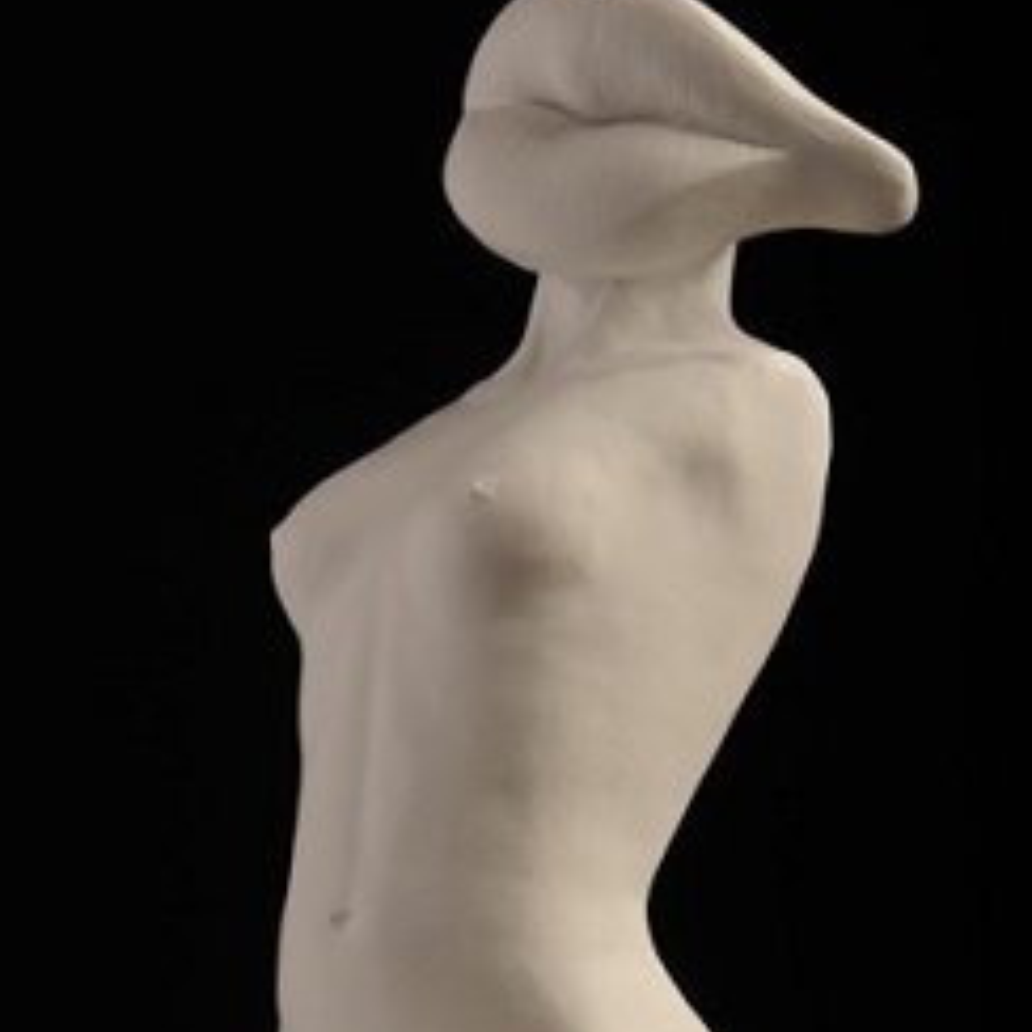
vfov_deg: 12.0
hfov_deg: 12.0
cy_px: 584
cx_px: 518
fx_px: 4924
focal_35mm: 146
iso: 200
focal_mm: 105
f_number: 18
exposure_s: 1/200
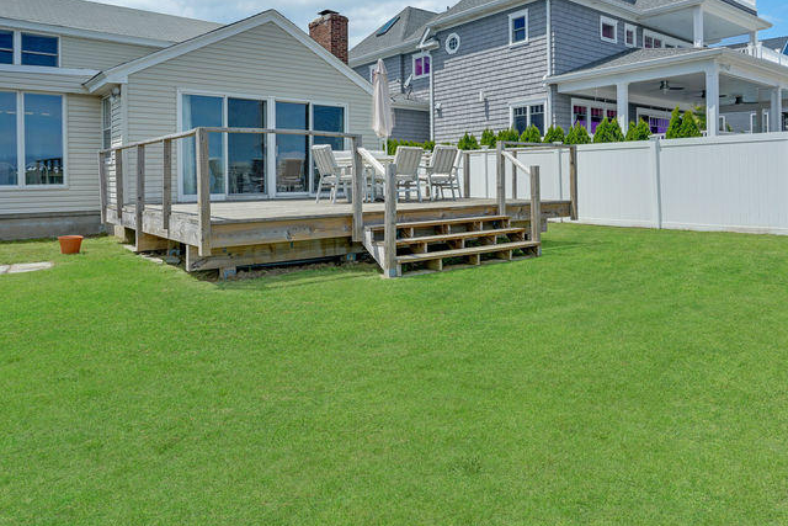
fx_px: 547
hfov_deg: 71.5
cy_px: 171
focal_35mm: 25
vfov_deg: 50.3
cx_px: 409
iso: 200
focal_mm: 16
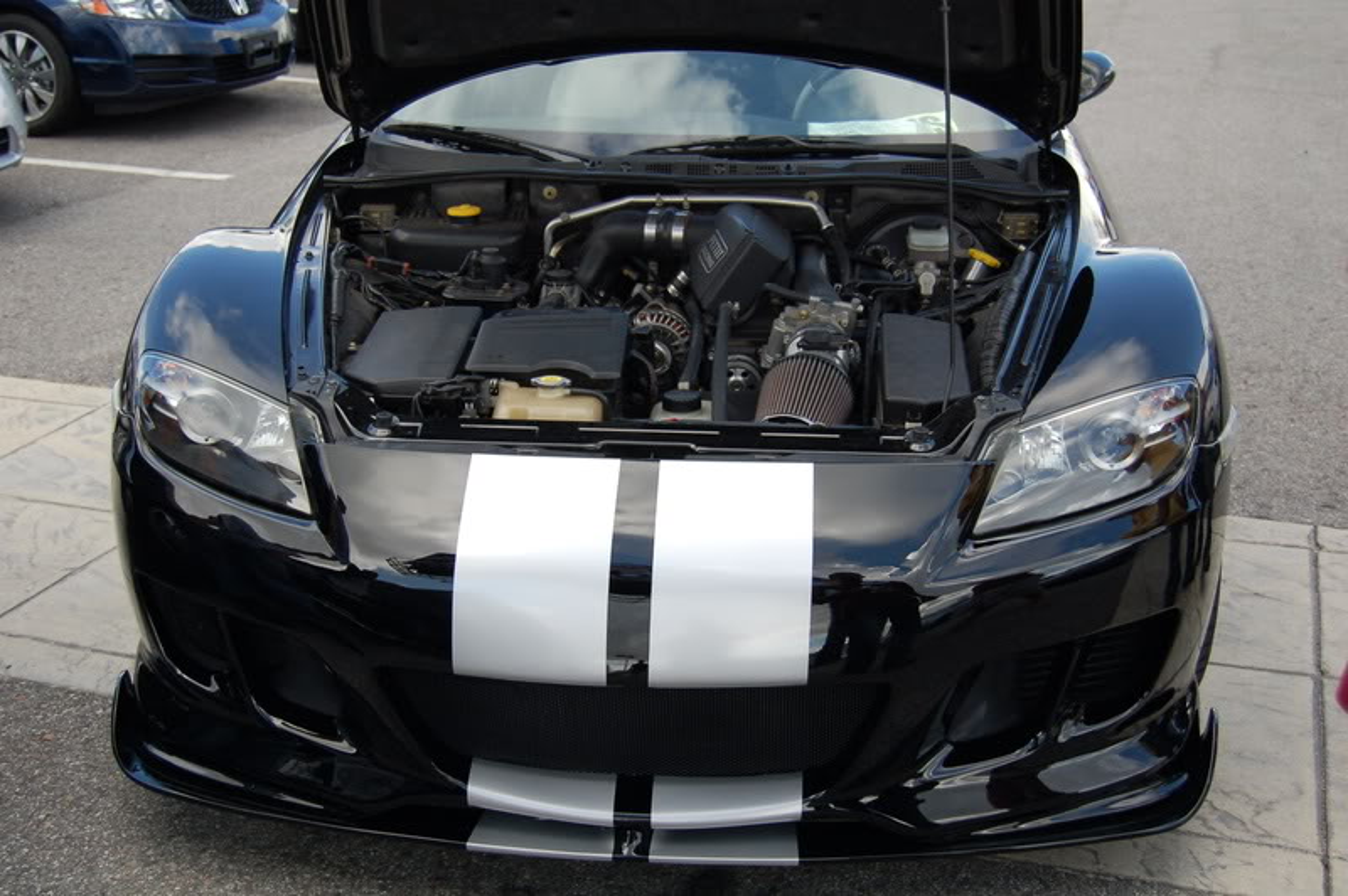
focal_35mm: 45
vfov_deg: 29.8
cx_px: 674
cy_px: 448
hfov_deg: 43.6
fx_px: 1684
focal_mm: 30
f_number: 4.2
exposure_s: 1/1000
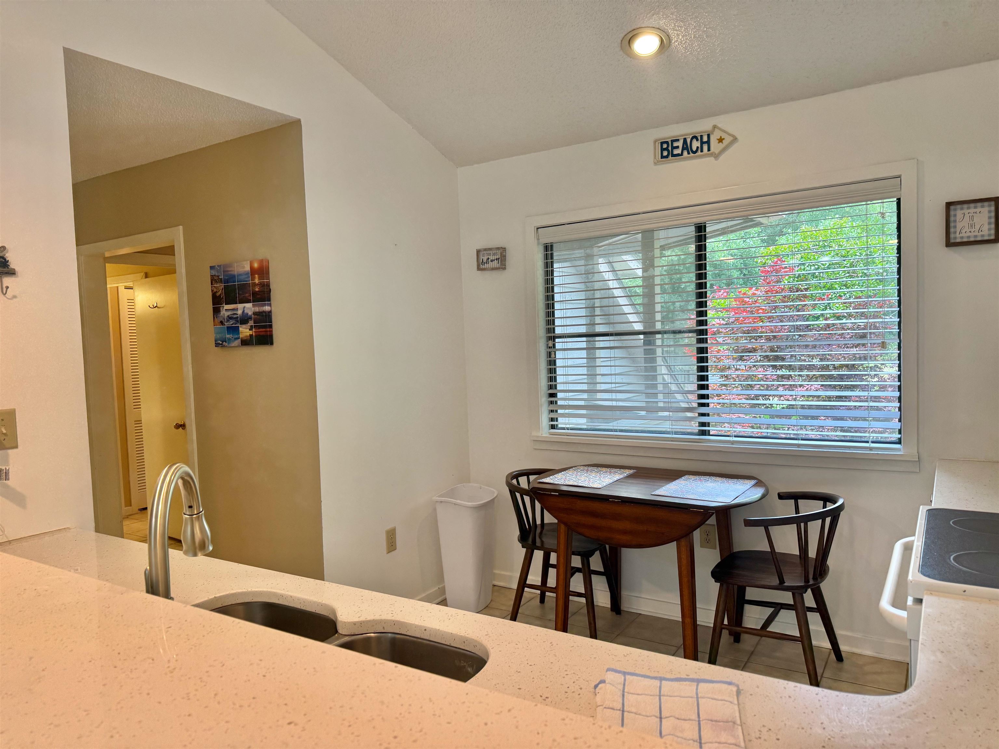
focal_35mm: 24
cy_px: 374
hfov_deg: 71.6
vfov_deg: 56.8
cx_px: 500
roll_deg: +2.1
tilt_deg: -2.5
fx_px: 693
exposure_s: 1/120
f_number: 1.78
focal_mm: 6.76
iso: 80
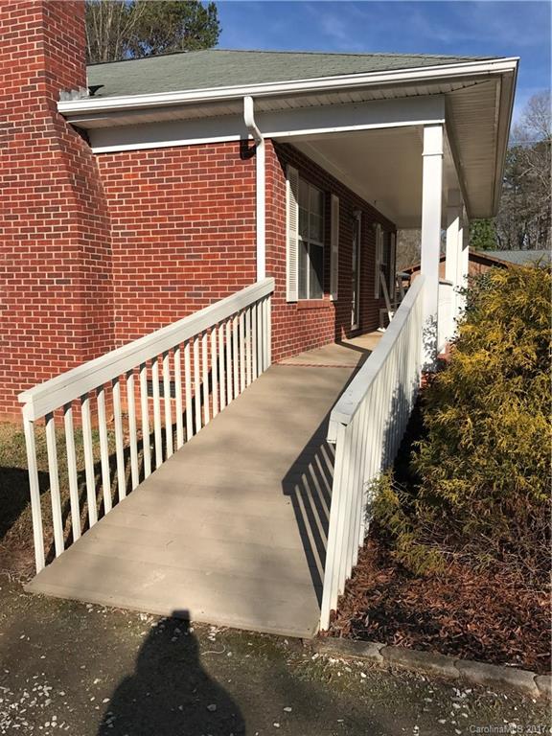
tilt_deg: -6.3
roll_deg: +0.1
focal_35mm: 28
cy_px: 368
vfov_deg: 63.4
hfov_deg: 49.7
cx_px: 276
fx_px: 595
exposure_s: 1/3195
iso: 20
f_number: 1.8
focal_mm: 3.99
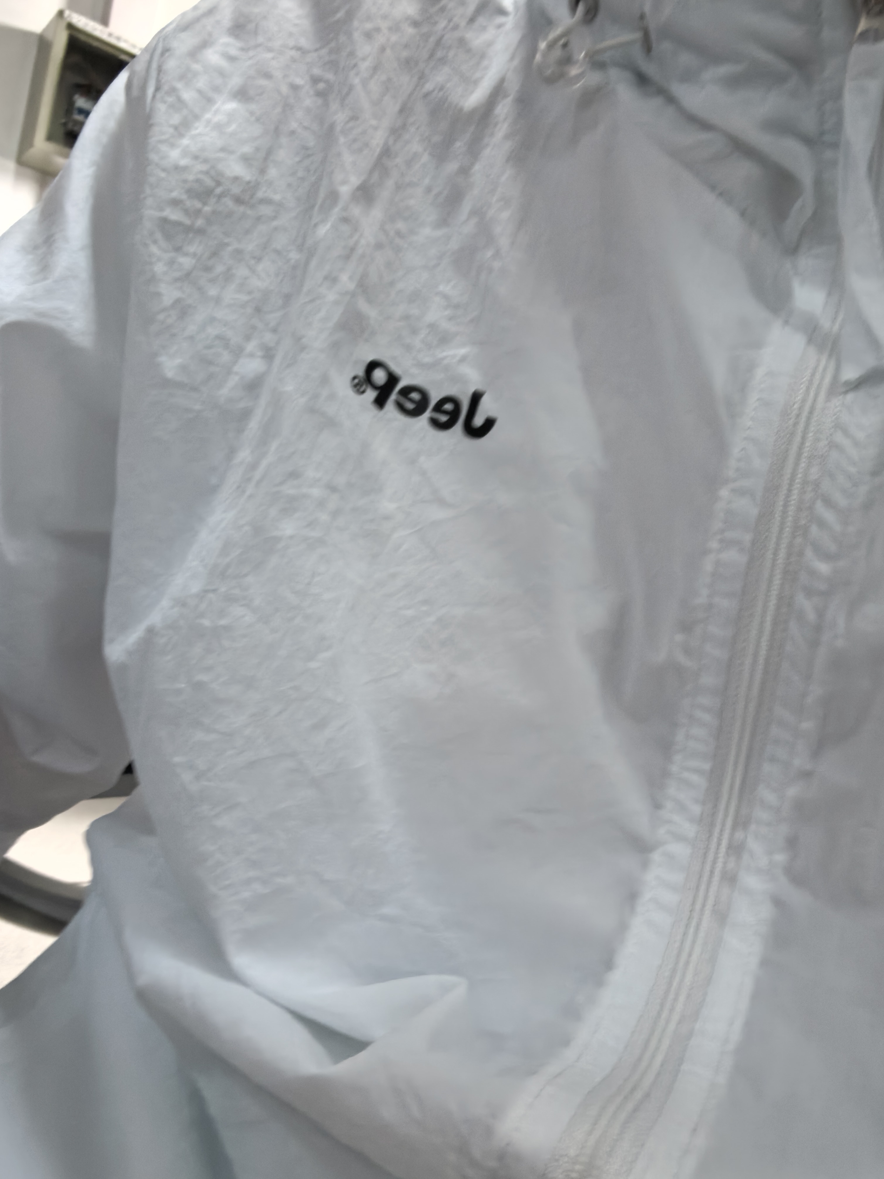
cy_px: 596
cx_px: 448
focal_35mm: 28
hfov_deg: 49.8
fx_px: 953
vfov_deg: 63.4
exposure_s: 1/33.3
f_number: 2.4
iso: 400
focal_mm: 2.7
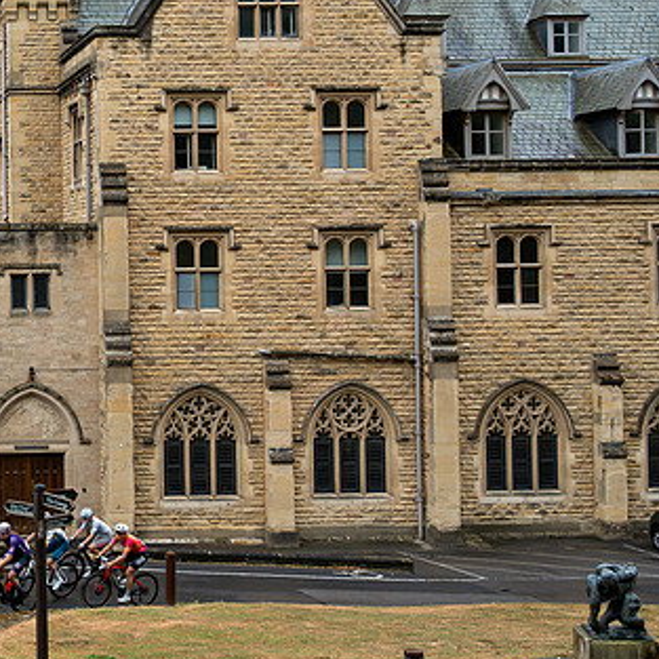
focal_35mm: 63
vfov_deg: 27.2
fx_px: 1357
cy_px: 234
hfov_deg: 24.4
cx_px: -161
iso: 500
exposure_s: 1/800
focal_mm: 24
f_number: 4
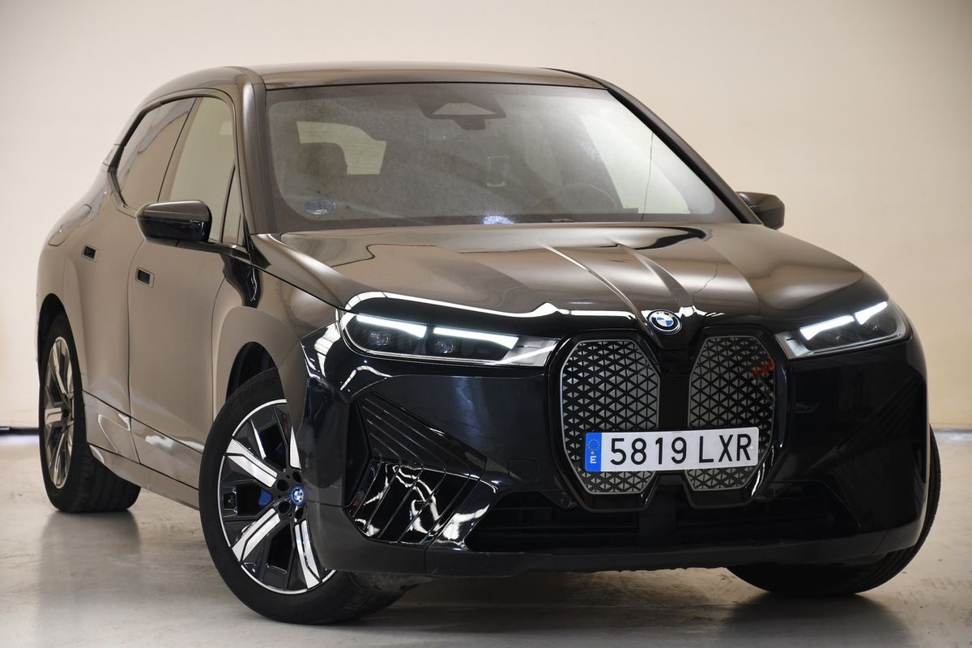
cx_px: 486
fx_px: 3240
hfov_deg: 17.1
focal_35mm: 120
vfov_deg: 11.4
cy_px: 324
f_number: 5.3
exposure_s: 1/40
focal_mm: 80
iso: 640
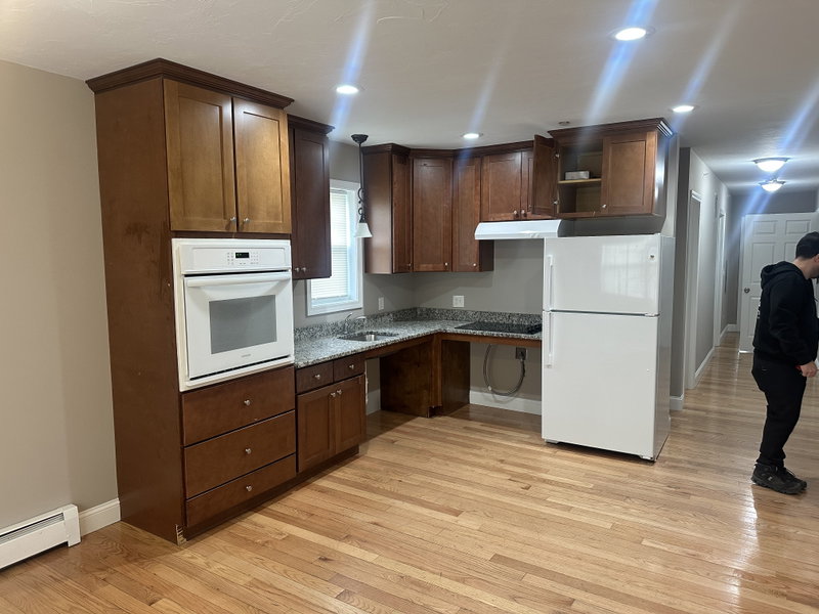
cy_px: 307
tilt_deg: -5.8
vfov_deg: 56.8
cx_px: 410
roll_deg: +1.8
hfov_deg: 71.6
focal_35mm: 24
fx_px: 568
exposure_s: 1/60
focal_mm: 6.86
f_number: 1.78
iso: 200
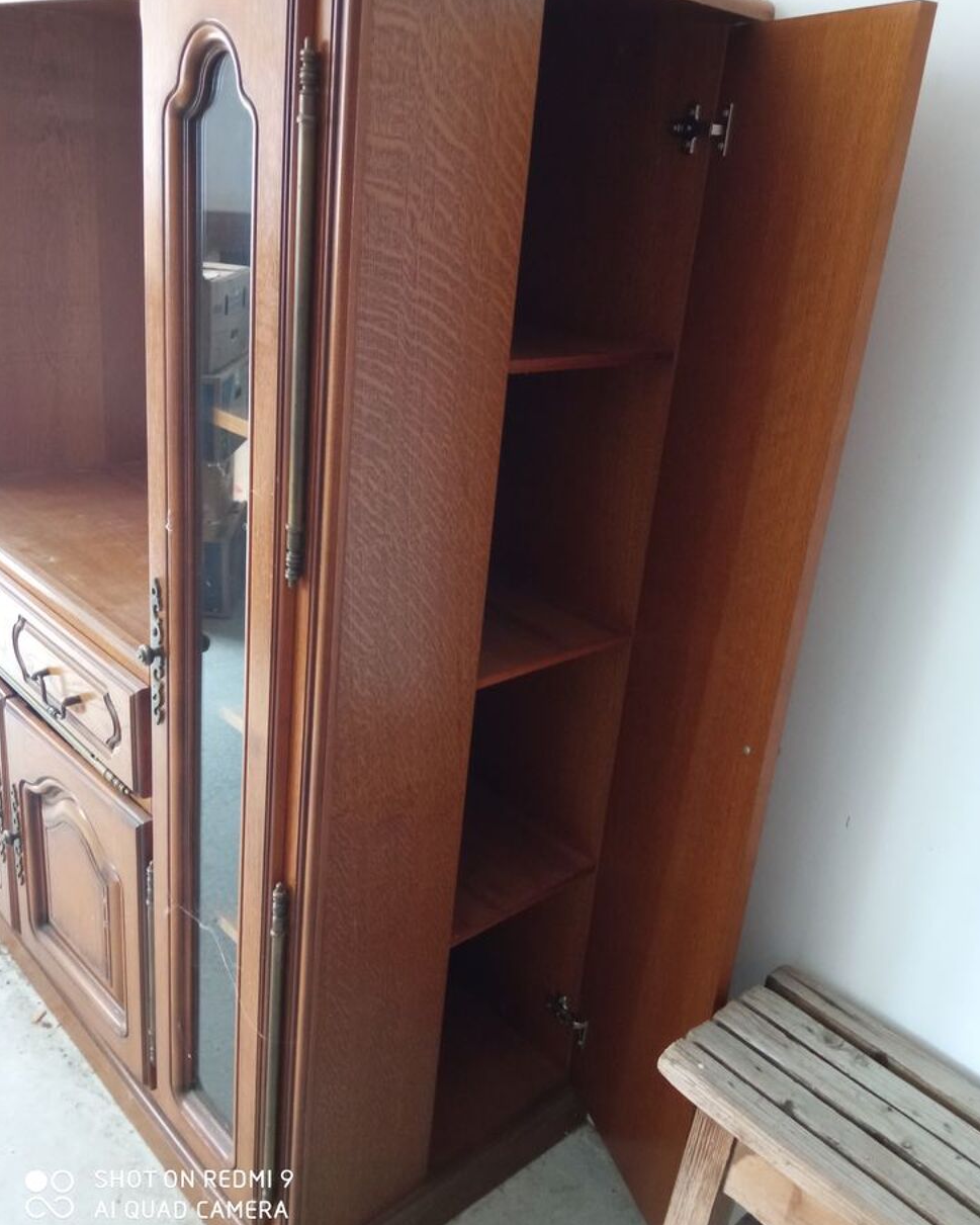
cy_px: 590
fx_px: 1051
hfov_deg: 50.0
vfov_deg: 60.4
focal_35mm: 29
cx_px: 487
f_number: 2.2
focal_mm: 3.79
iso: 1114
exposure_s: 1/20
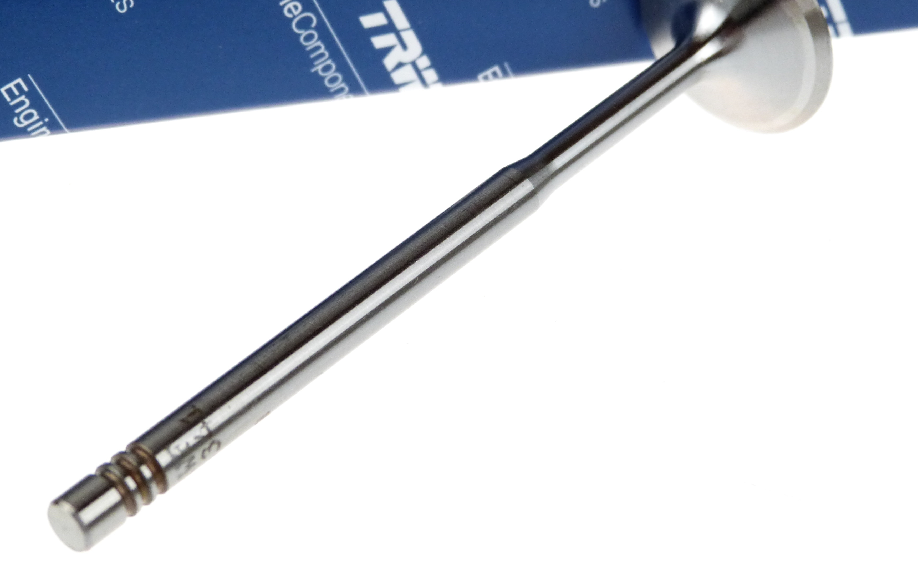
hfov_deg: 20.4
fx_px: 2552
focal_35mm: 102
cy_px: 258
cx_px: 426
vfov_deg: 12.8
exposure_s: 1/250
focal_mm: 15.1
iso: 250
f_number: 3.6
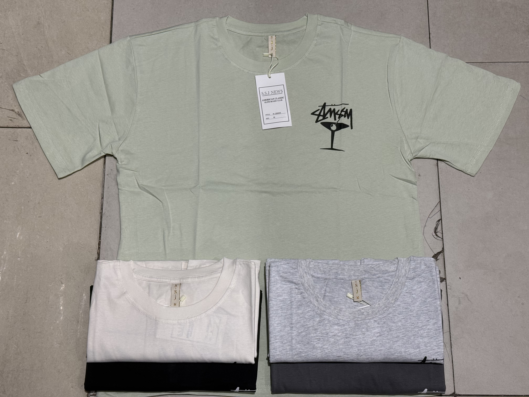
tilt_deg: -73.7
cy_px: 198
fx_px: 734
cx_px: 264
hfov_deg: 39.7
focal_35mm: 48
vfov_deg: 30.3
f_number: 1.78
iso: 100
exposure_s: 1/50
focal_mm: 6.76
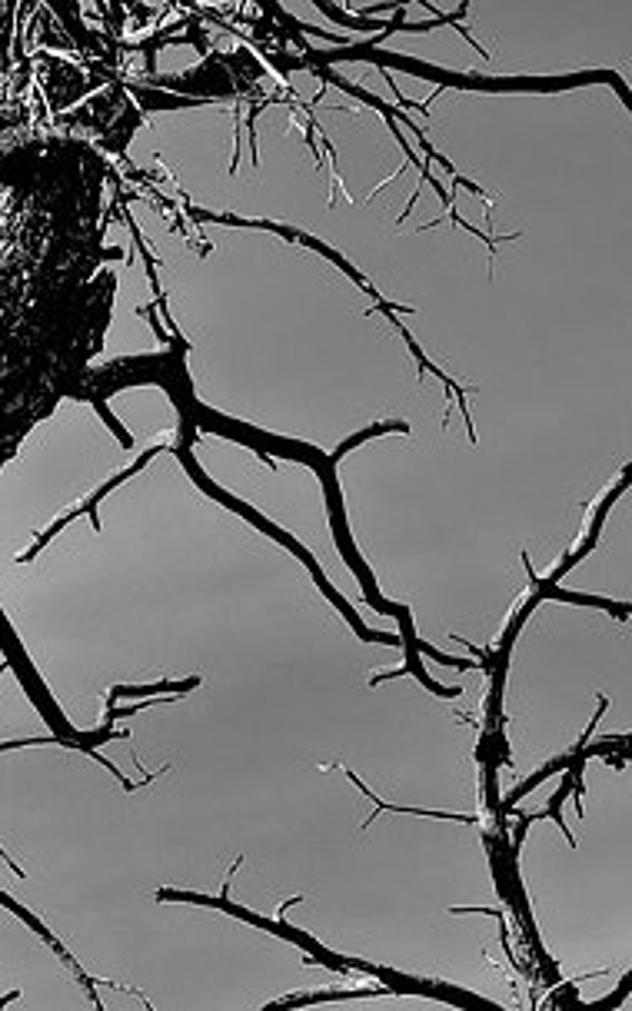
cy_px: -620
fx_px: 5181
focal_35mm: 188
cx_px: -931
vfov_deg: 10.7
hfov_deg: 6.6
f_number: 11
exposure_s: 1/180
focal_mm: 23
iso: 200
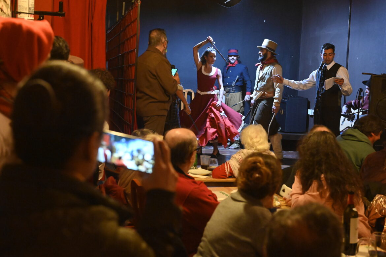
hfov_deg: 36.2
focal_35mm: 55
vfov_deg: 24.6
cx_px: 193
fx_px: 590
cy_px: 128
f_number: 5
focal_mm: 55
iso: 12800
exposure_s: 1/160
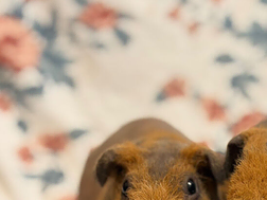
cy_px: 181
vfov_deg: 15.1
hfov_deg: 20.0
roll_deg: +2.3
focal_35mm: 97
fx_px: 748
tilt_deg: -16.1
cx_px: 210
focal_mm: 5.96
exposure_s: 1/33
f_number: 1.6
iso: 125
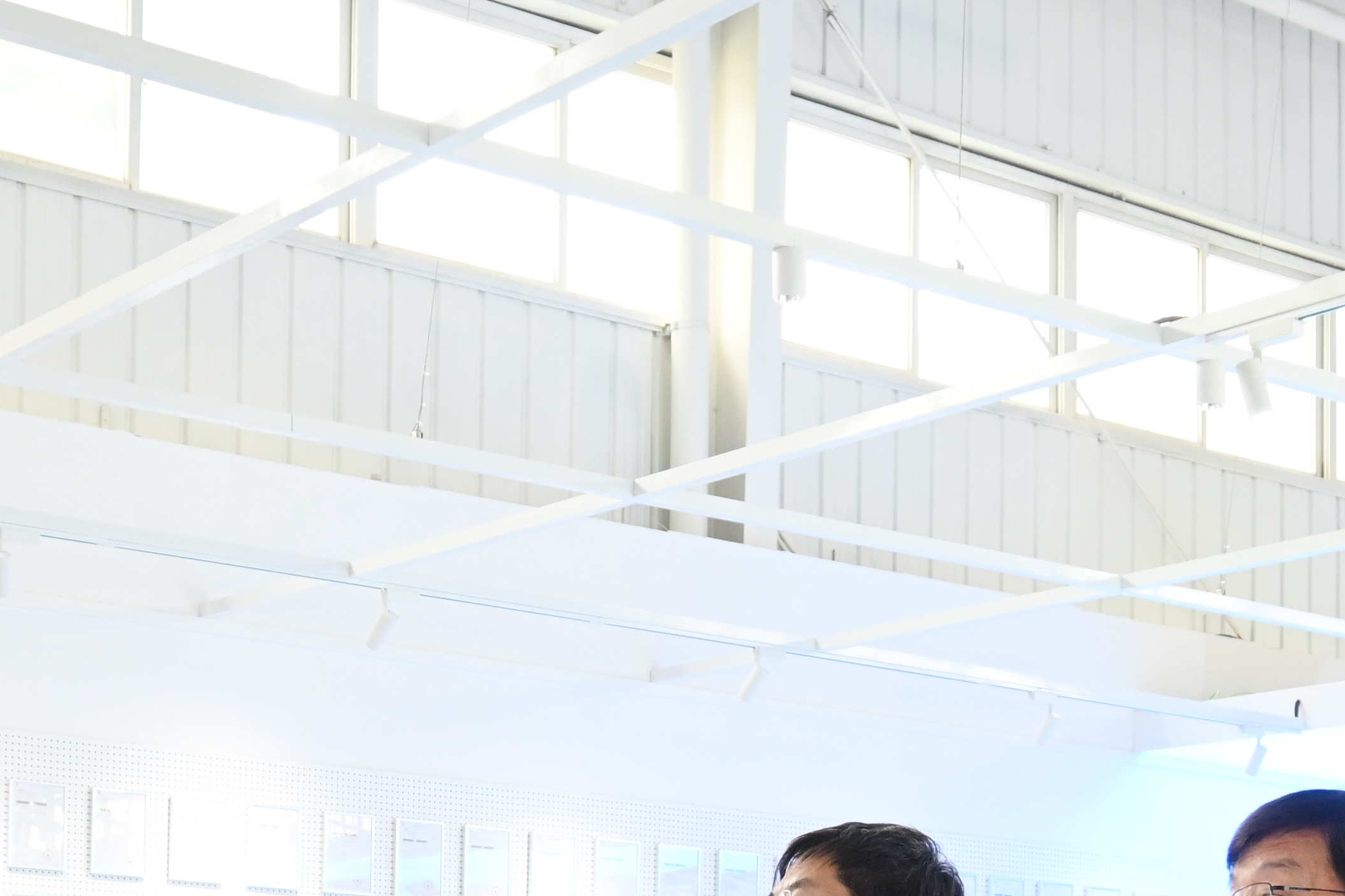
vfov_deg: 16.9
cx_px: 701
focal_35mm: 77
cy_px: 1105
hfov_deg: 26.4
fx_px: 2863
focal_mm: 19.5
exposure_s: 1/125
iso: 1400
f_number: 3.8
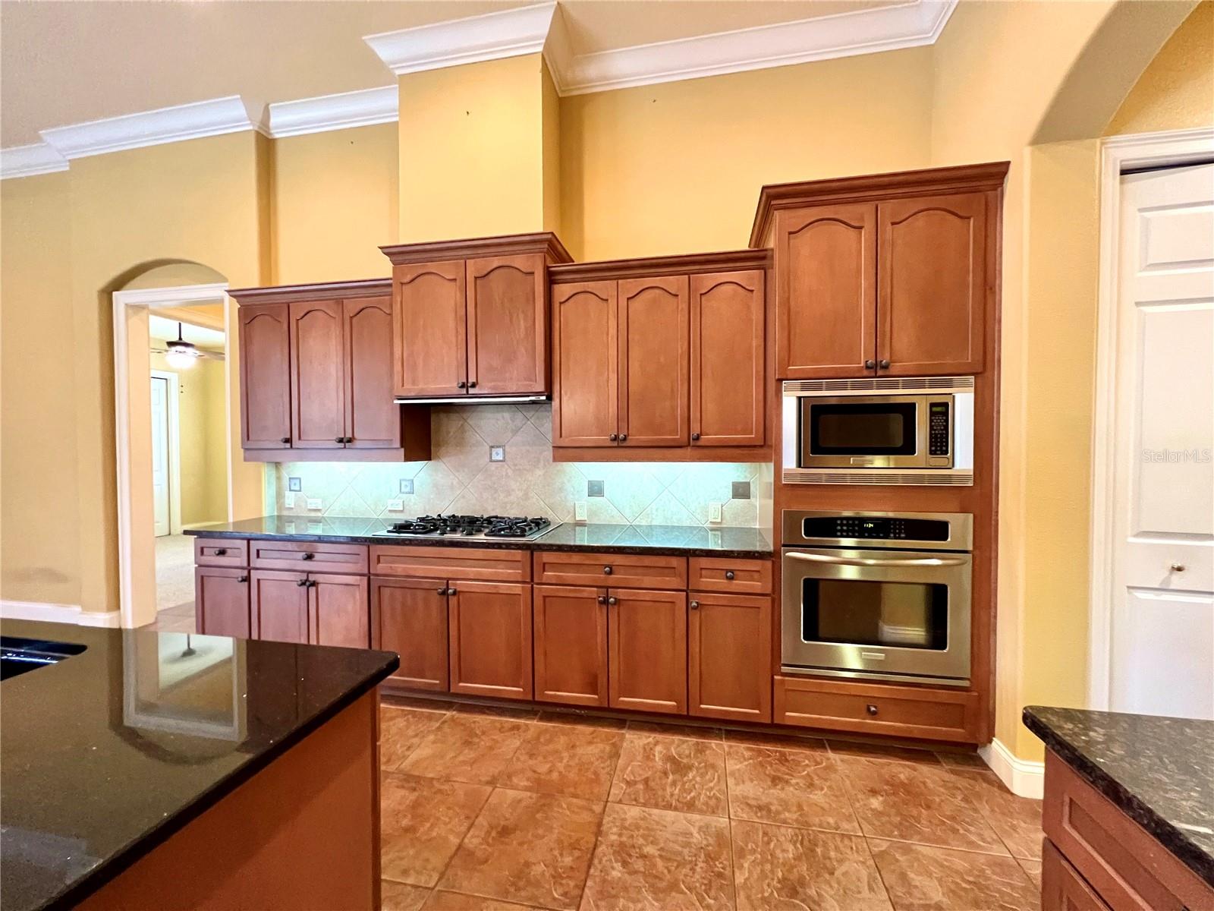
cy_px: 456
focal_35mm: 13
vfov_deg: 89.9
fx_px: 456
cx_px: 607
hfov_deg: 106.2
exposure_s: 1/60
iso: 640
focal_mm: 1.57
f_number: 1.8
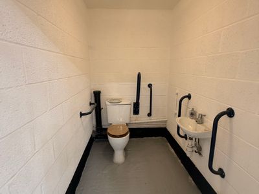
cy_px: 97
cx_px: 130
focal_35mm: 14
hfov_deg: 102.1
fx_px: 105
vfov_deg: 85.7
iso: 250
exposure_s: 1/50
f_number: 2.2
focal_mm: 2.22
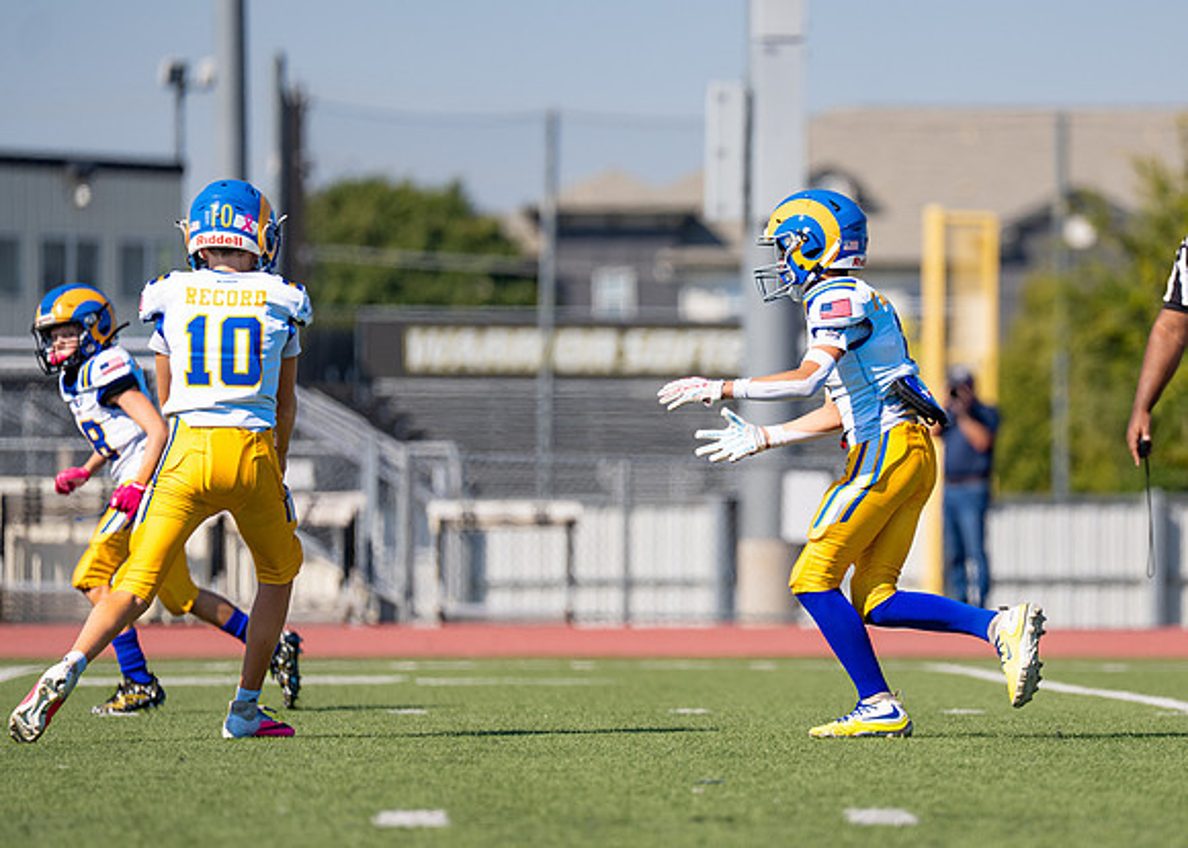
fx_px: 9735
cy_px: 422
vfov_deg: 5.0
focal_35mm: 289
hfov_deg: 7.0
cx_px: 876
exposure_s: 1/2500
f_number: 2.8
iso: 100
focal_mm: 200
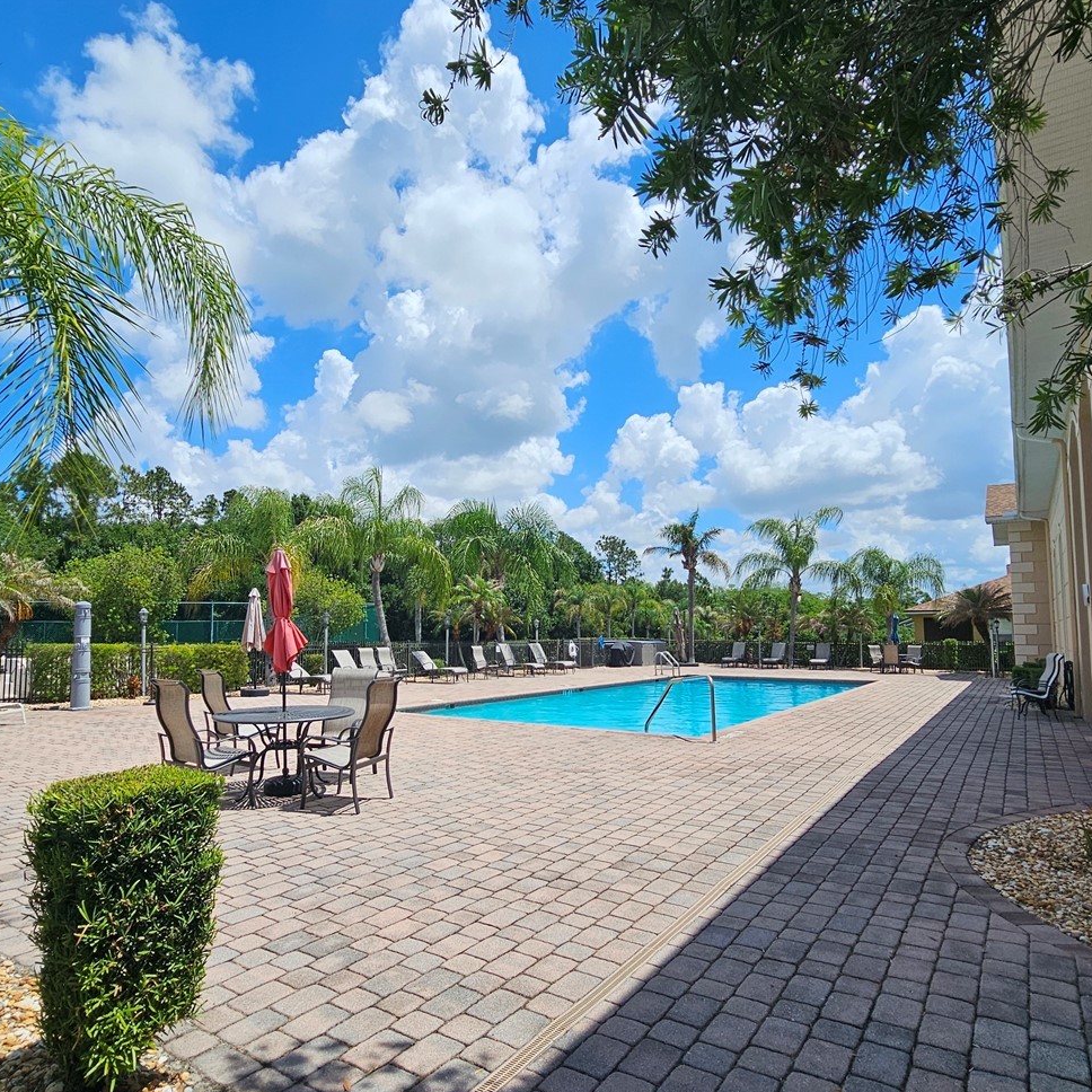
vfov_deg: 77.6
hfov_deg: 77.4
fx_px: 678
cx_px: 481
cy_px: 585
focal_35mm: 19
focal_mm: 2.2
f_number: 2.2
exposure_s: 1/3264
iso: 50
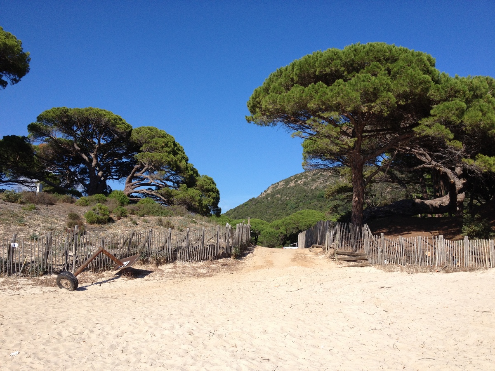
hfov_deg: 52.6
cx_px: 248
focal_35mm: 35
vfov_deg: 40.7
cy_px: 186
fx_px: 500
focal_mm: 4.28
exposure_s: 1/1783
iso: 64
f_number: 2.4
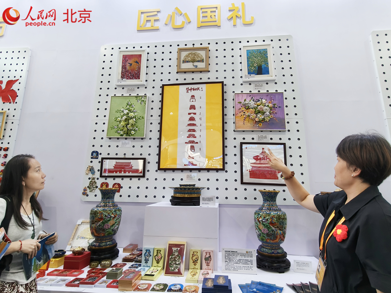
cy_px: 146
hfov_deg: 98.2
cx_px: 196
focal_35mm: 15
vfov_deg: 81.7
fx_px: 169
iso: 200
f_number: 2
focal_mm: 2.32
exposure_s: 1/100
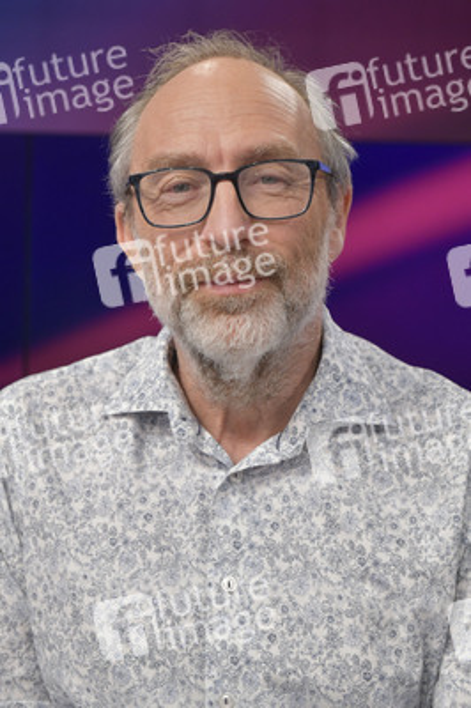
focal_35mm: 62
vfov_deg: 32.4
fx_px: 1219
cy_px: 354
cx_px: 236
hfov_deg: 21.9
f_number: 6.3
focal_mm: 62
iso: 2500
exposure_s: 1/200
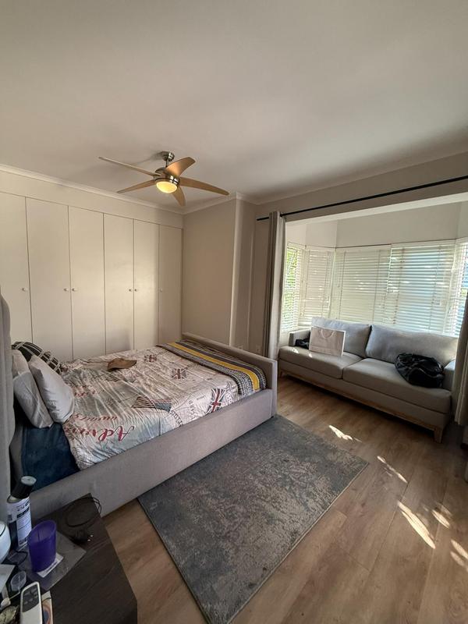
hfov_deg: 85.7
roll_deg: -2.5
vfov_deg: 102.1
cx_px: 234
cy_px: 312
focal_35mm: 14
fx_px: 252
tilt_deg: -6.4
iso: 400
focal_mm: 2.22
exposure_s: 1/100
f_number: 2.2
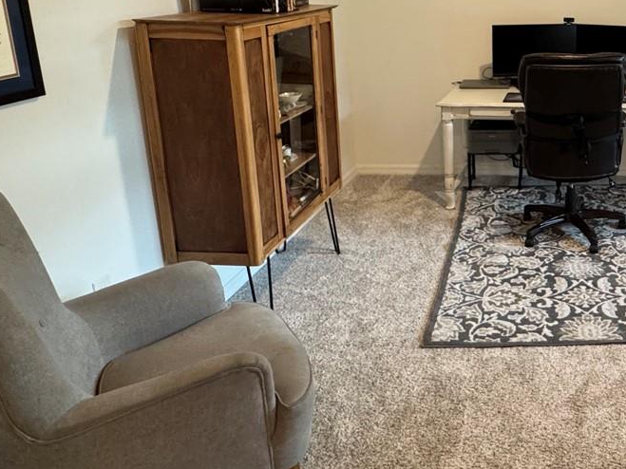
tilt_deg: -13.2
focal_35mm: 34
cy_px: 105
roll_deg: -0.1
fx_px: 615
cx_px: 571
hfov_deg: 48.0
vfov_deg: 40.4
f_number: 2.2
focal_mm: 2.22
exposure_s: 1/60
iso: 400
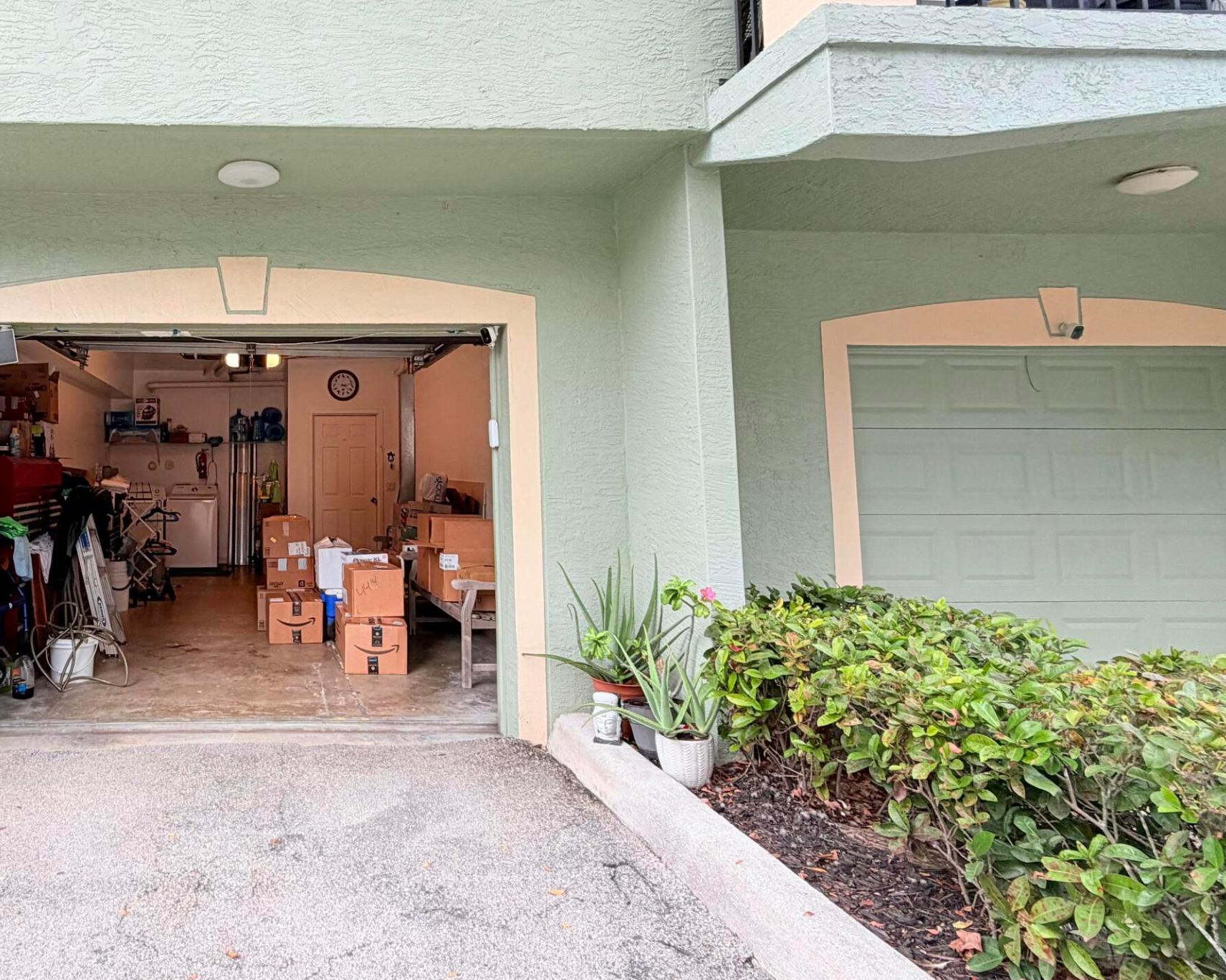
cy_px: 395
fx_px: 835
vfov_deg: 60.4
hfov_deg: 67.4
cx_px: 288
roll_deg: +0.6
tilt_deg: +5.9
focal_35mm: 23
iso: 40
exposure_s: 1/136
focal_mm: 2.22
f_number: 2.2
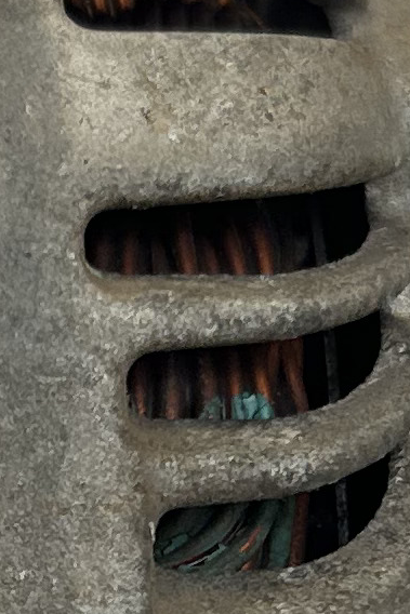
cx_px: -98
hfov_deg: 7.1
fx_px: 3278
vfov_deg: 10.5
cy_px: 791
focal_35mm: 192
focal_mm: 5.7
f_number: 1.5
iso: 50
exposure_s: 1/330
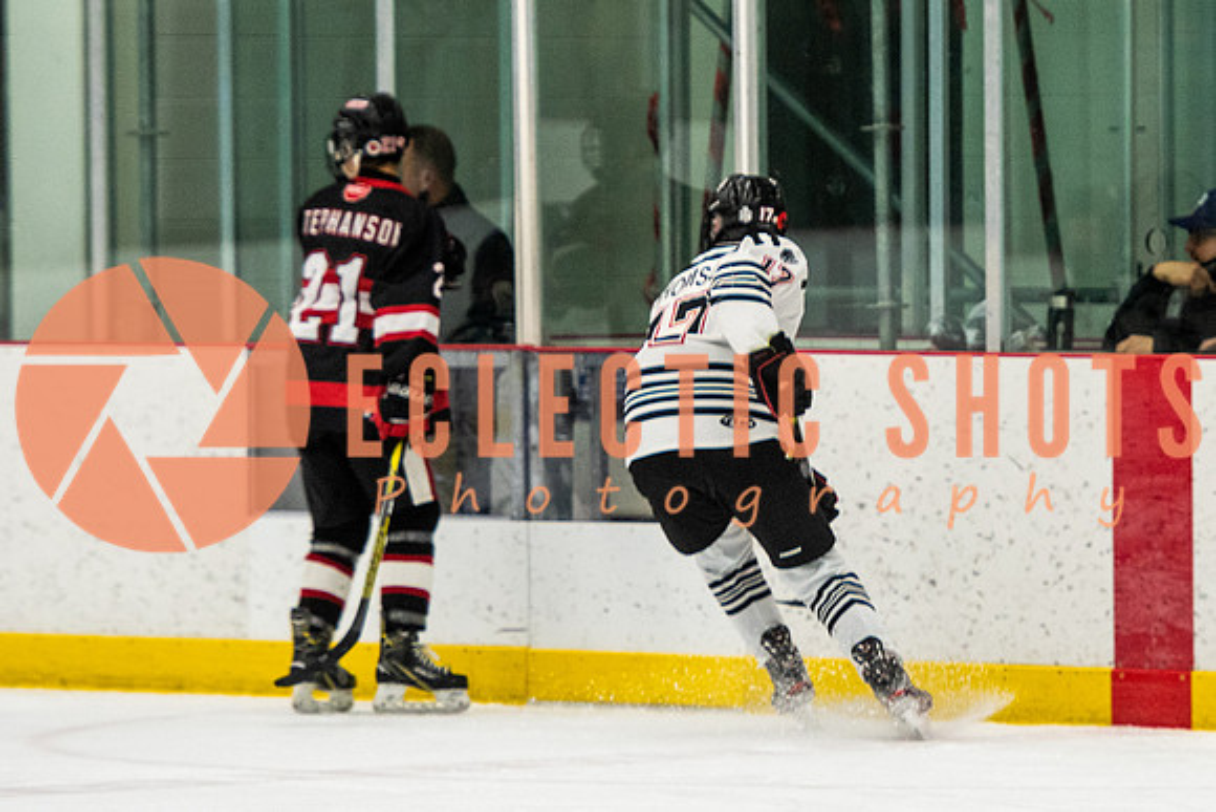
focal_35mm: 382
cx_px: 856
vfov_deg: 3.6
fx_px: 12892
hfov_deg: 5.4
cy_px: 385
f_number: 2.8
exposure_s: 1/400
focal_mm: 160
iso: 1100
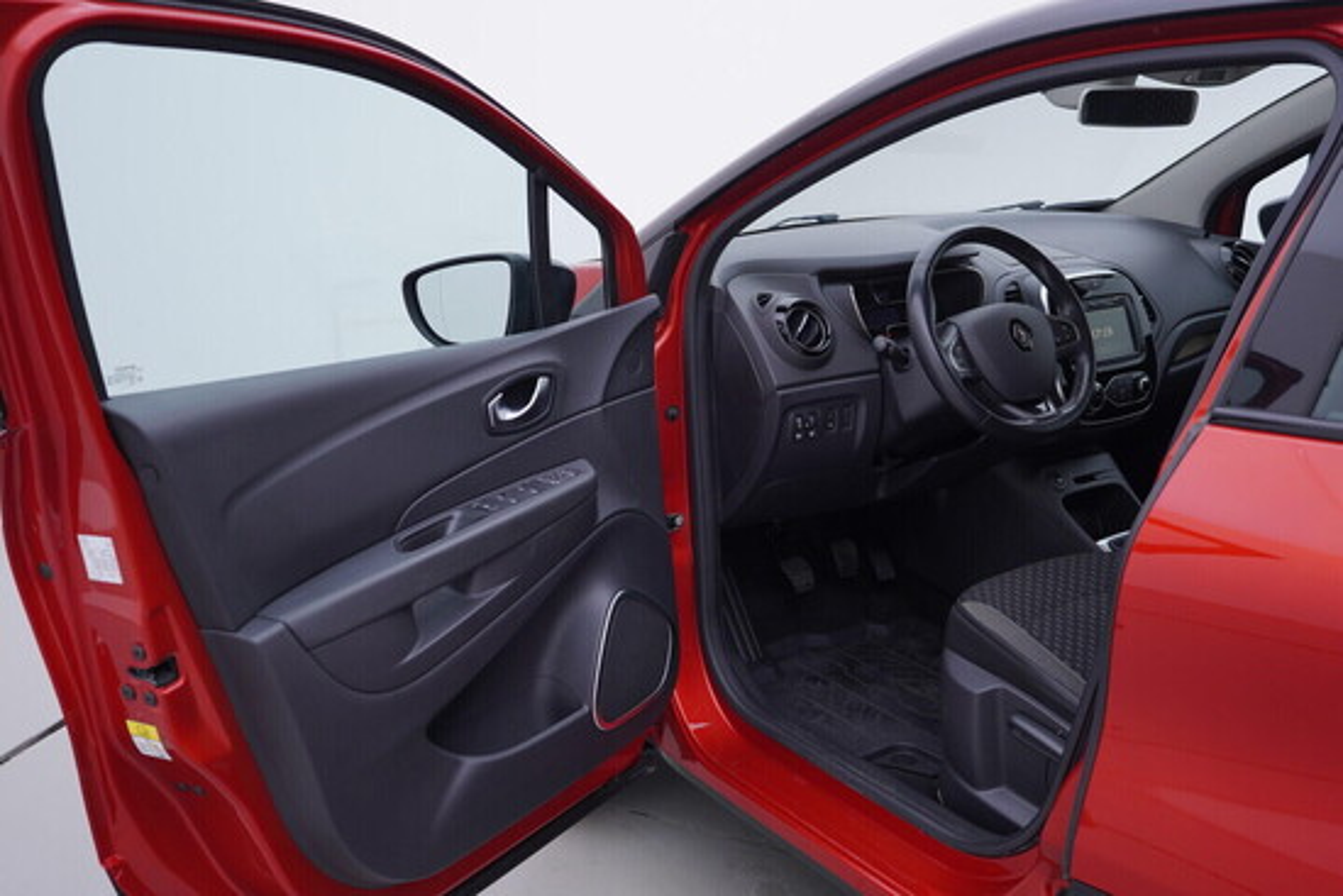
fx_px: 1343
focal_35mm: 36
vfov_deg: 36.9
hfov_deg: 53.1
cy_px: 448
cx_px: 672
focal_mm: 24
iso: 125
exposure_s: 1/60
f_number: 3.5
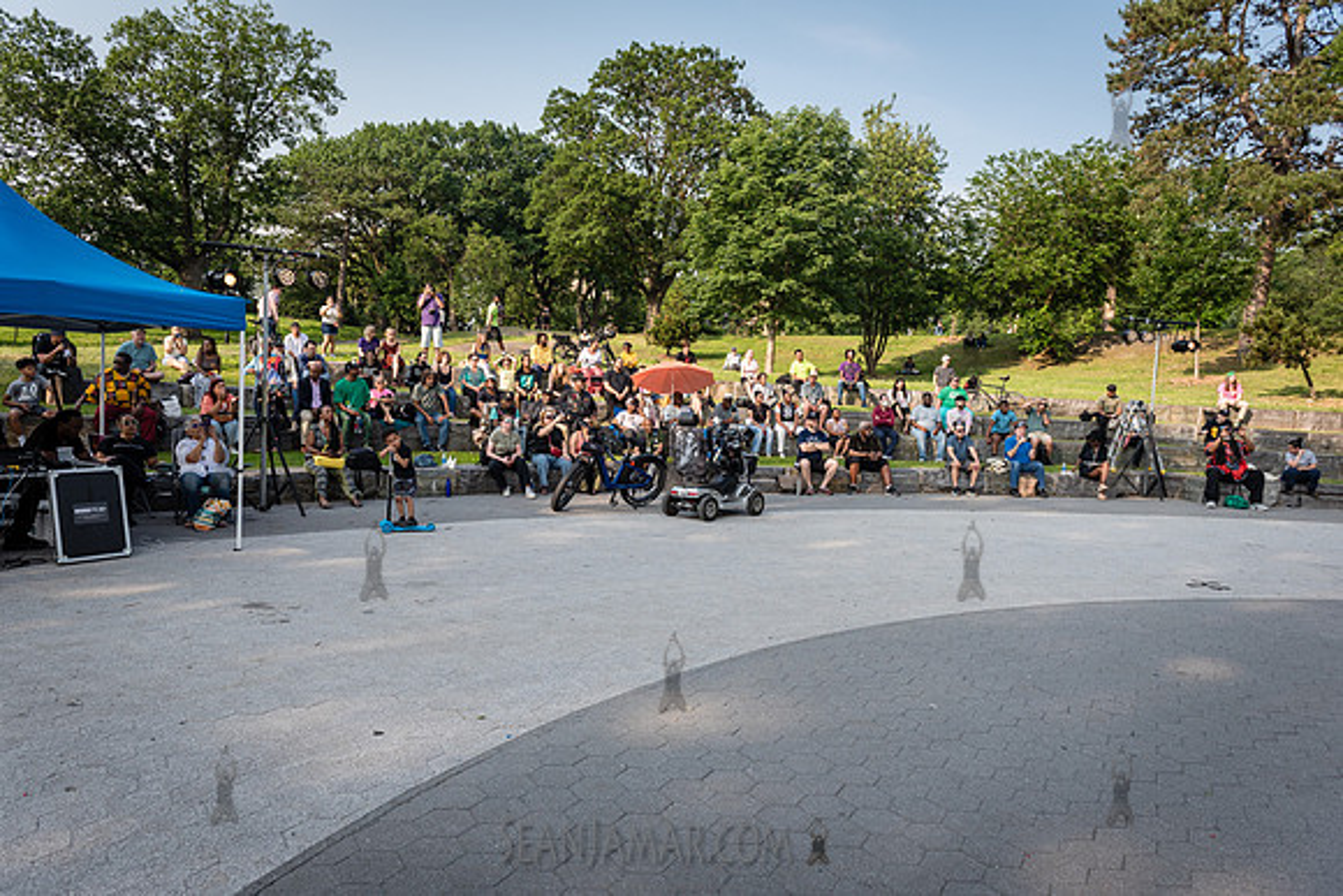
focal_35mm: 24
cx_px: 672
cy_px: 448
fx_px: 896
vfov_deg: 53.1
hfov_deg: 73.7
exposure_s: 1/800
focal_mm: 24
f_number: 4.5
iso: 200
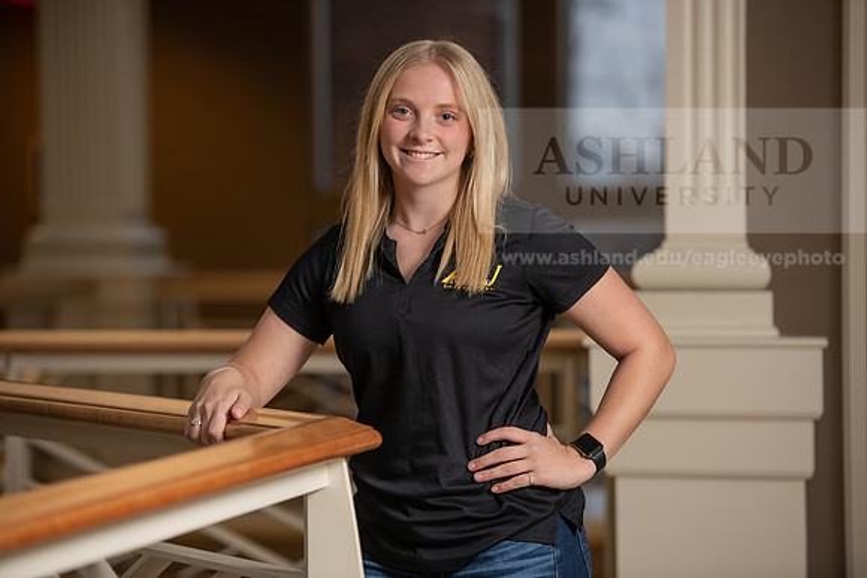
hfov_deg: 14.7
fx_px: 3372
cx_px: 434
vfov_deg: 9.8
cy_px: 289
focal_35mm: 140
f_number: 3.2
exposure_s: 1/200
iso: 500
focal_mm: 140
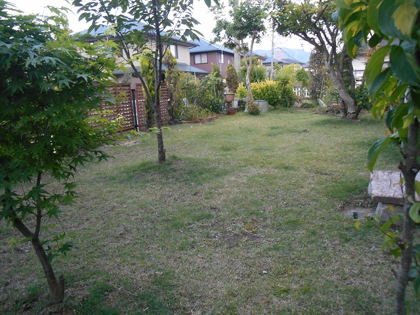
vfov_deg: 53.1
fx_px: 315
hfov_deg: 67.3
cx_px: 210
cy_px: 158
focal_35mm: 26
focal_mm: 4.7
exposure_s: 1/30
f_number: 3.4
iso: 360
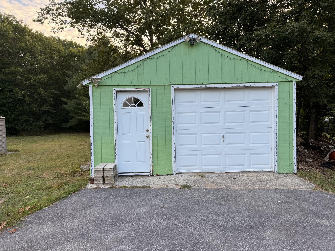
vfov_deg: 56.8
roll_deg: +1.3
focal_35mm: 24
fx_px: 232
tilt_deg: -1.2
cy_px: 126
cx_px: 168
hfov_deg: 71.6
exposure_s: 1/194
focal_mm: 6.76
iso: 64
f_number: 1.78
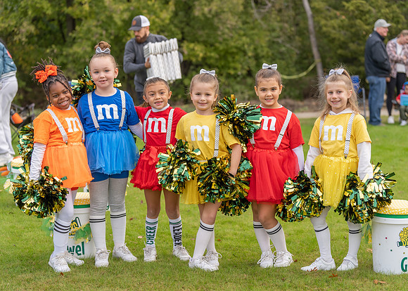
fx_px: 886
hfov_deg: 25.9
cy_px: 146
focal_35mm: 76
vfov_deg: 18.7
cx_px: 204
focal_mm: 70
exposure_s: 1/400
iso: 200
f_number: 2.8
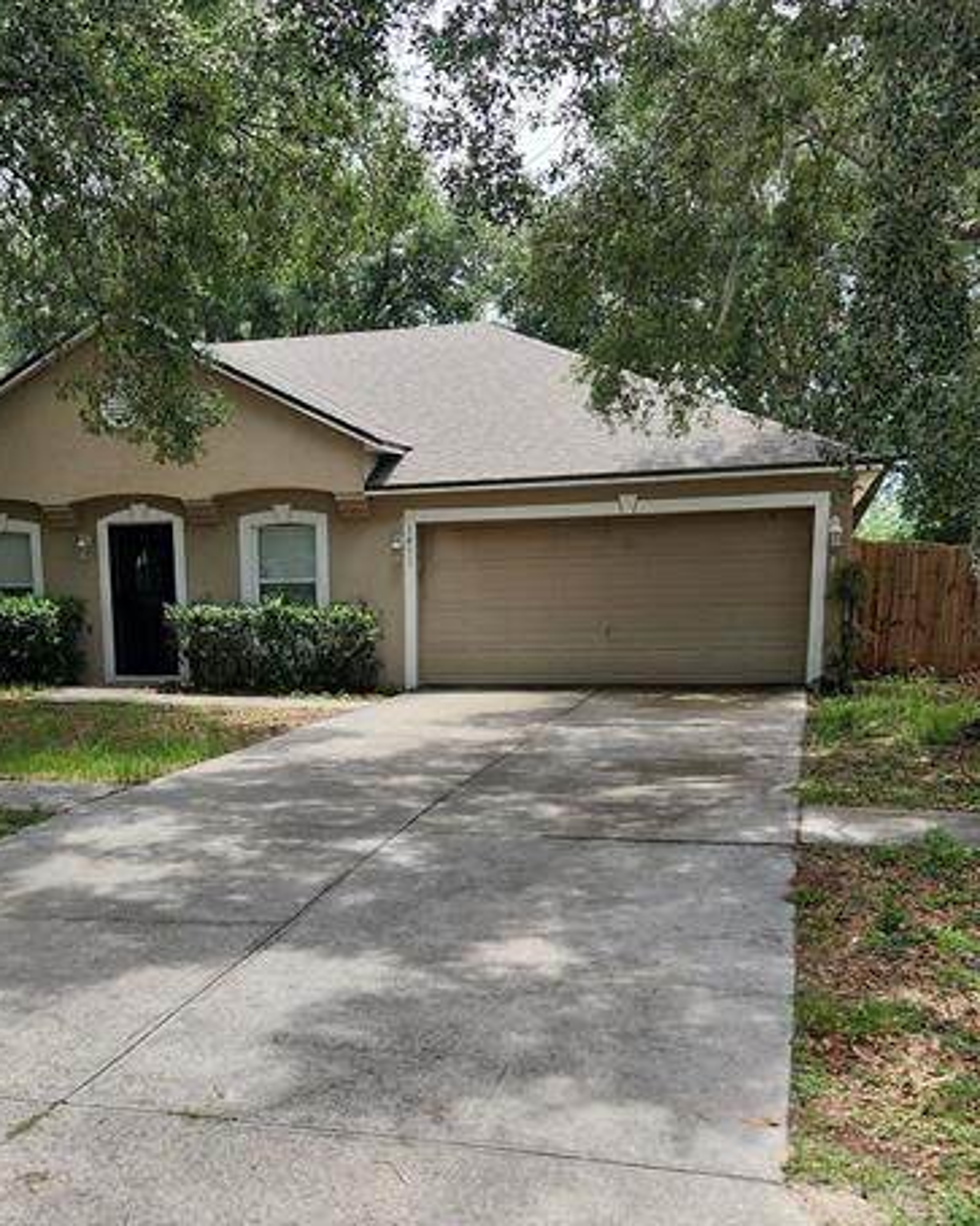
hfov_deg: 38.7
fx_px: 1378
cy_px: 816
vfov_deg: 47.2
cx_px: 332
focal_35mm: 38
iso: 50
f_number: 1.8
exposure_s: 1/833
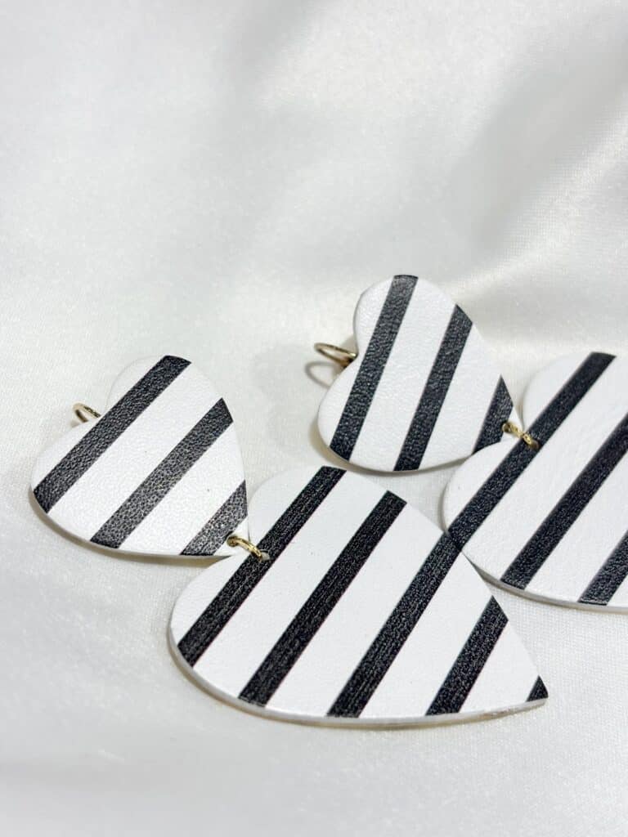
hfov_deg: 28.0
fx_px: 1258
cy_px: 418
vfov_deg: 36.8
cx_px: 314
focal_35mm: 52
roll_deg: +3.6
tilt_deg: -29.1
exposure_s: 1/251
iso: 32
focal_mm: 5.96
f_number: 1.6
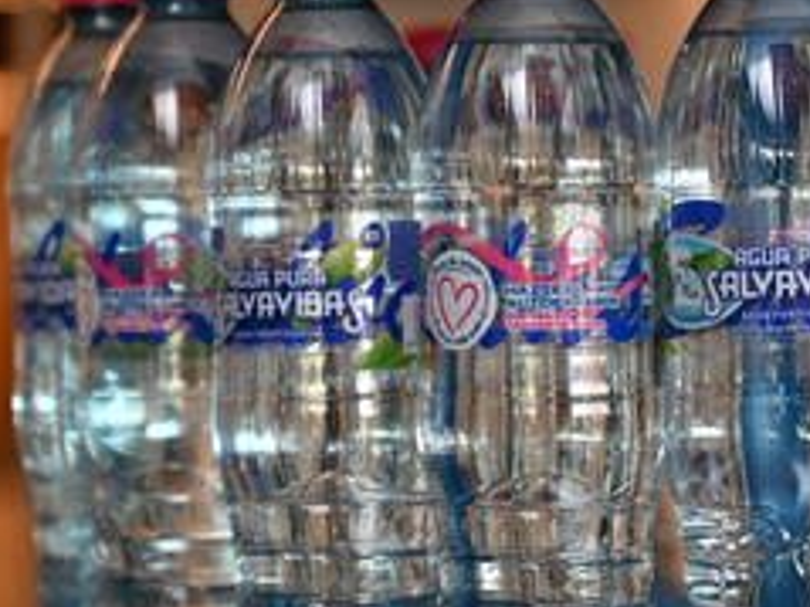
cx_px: 749
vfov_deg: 10.5
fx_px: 3298
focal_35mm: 141
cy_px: 365
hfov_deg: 13.9
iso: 560
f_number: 4
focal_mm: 70
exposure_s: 1/60
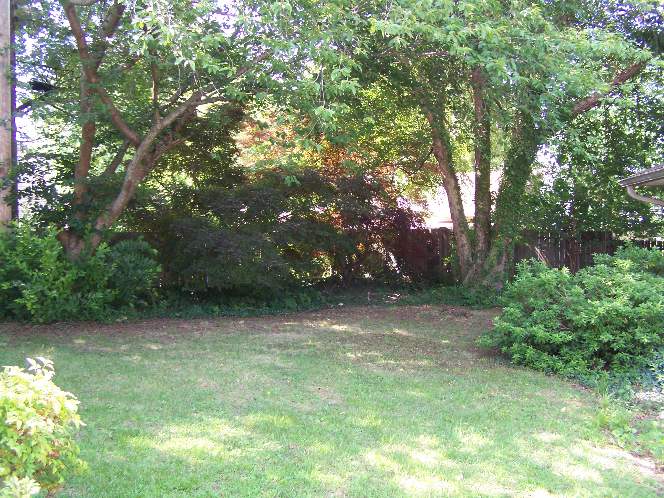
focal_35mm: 38
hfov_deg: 49.0
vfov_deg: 37.7
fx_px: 729
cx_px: 332
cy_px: 249
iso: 160
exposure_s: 1/80
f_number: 2.8
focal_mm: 6.3
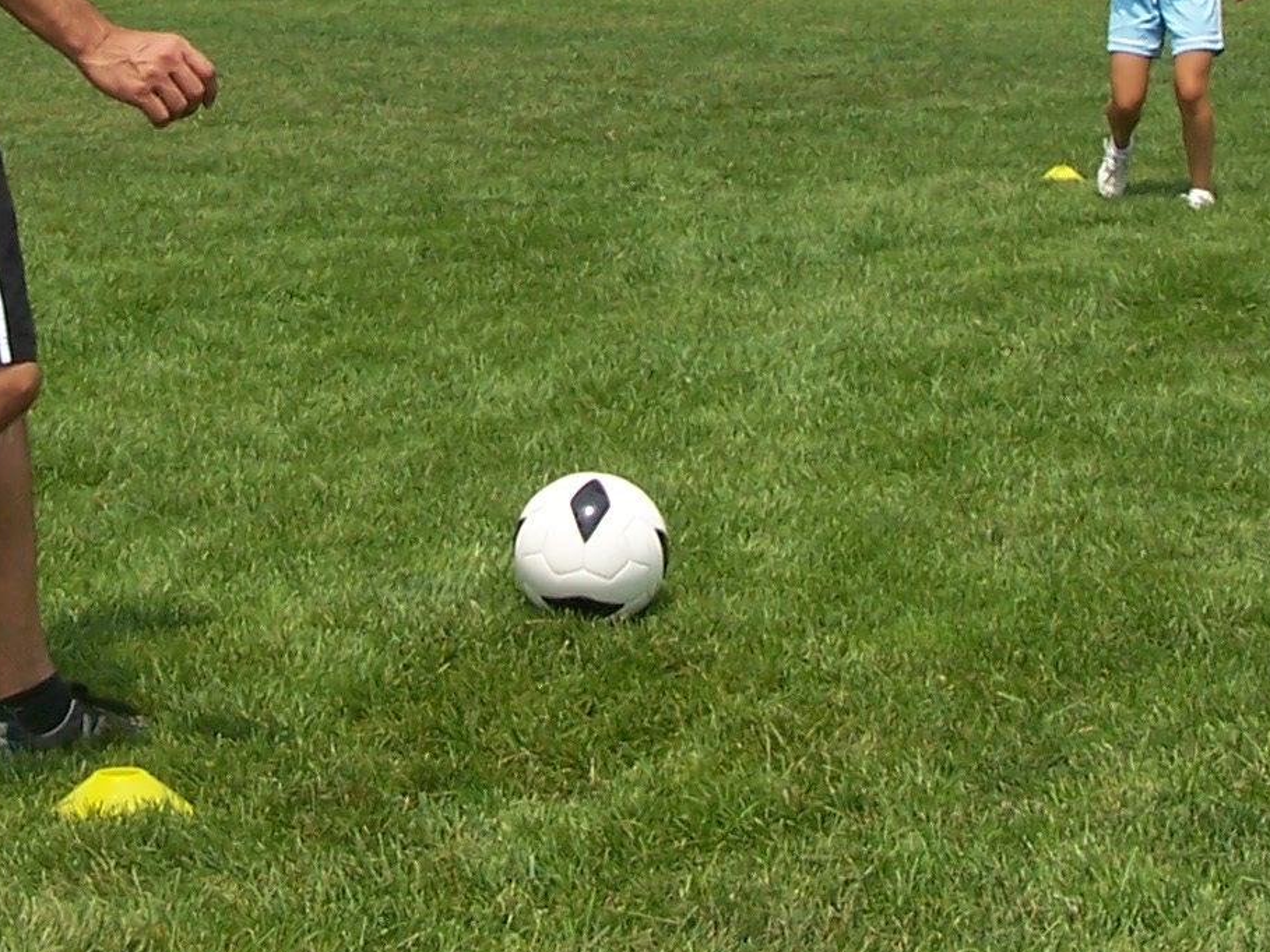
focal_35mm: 109
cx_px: 680
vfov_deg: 13.3
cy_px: -168
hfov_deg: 18.0
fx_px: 4000
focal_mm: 7.1
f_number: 4
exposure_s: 1/750
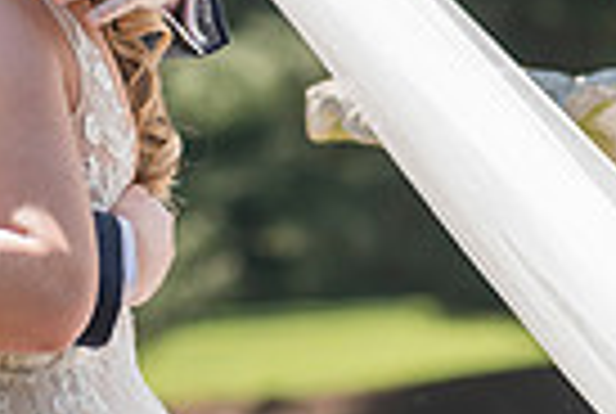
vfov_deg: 2.7
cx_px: -45
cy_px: 11
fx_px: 8694
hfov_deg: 4.1
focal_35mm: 507
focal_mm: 120
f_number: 4.5
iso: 400
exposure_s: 1/1250
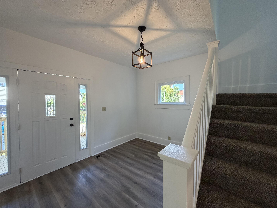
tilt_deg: -1.6
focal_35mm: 14
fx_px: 112
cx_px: 138
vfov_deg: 85.7
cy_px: 104
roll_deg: +1.0
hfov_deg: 102.1
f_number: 2.2
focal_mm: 2.22
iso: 250
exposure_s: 1/120
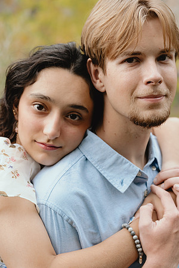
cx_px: 90
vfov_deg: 23.9
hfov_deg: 16.1
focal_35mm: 85
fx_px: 634
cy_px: 134
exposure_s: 1/250
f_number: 4.5
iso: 800
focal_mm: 85
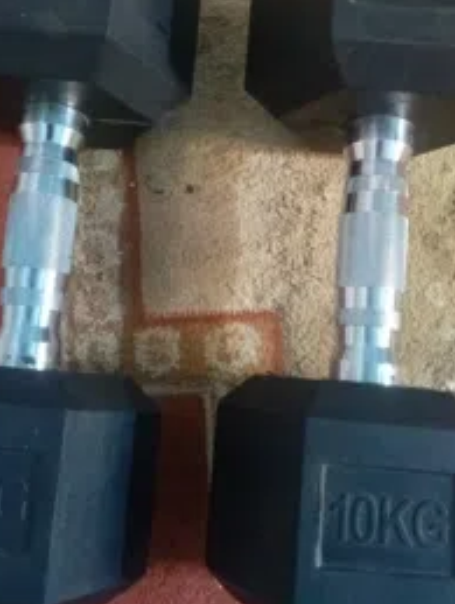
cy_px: 287
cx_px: 203
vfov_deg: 50.1
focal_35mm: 37
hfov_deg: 38.7
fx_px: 647
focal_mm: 4.09
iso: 1461
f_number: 1.6
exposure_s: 1/20
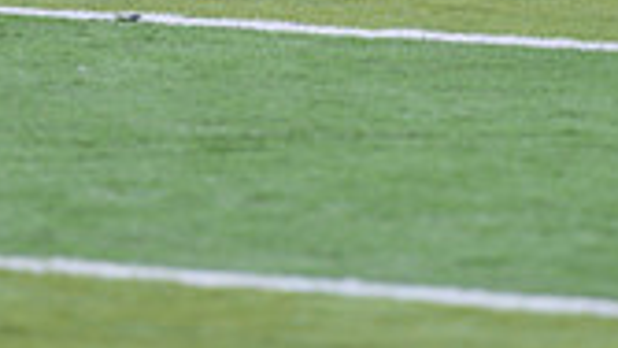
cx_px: 335
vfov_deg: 1.5
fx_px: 12931
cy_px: -411
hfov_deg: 2.7
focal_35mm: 789
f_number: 4.5
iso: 640
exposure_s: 1/400
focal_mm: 280
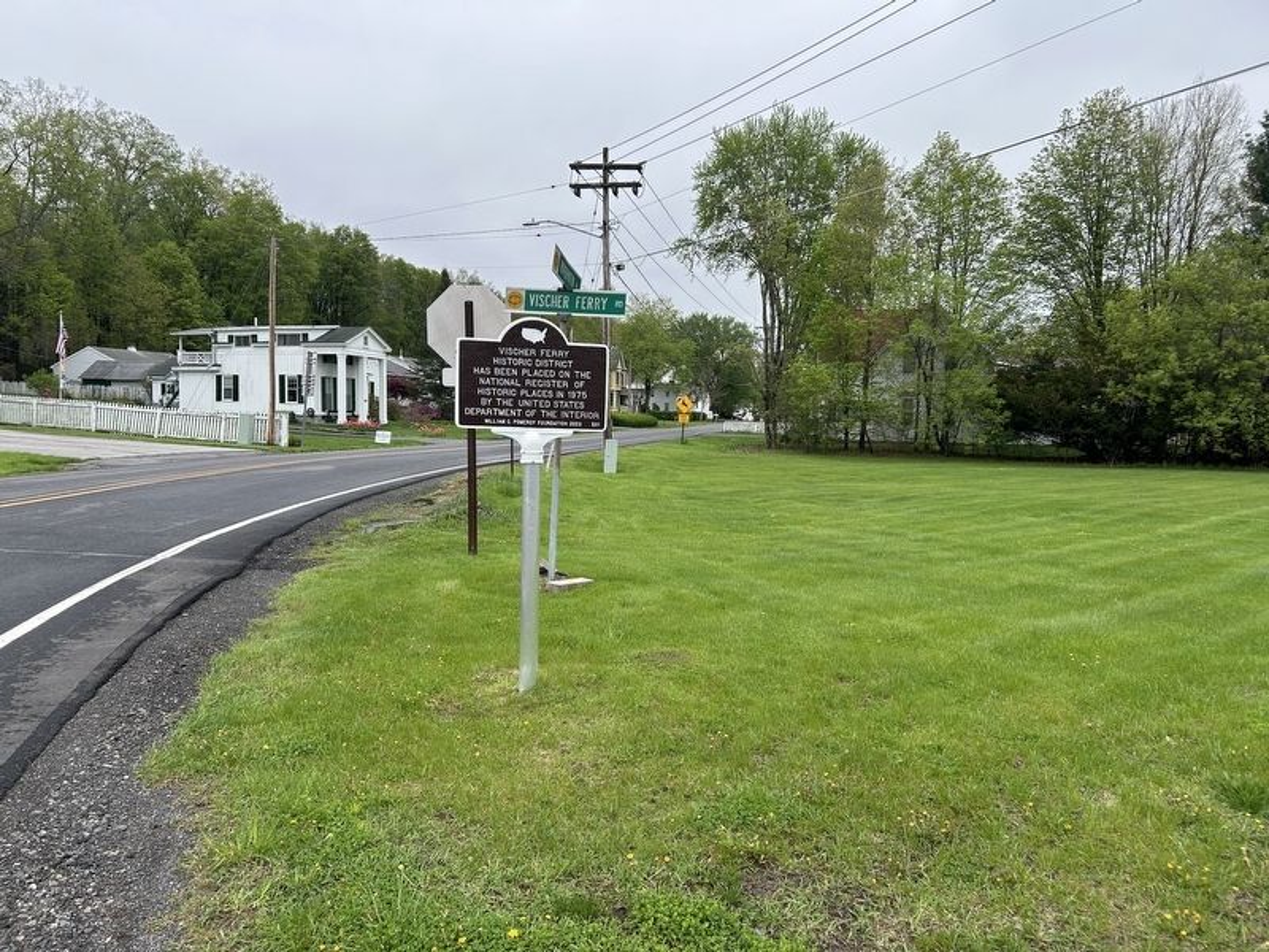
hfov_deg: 67.3
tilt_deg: -3.2
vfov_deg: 53.1
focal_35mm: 26
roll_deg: -0.7
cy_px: 476
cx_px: 634
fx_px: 953
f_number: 1.5
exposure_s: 1/1209
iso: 50
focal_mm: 5.7
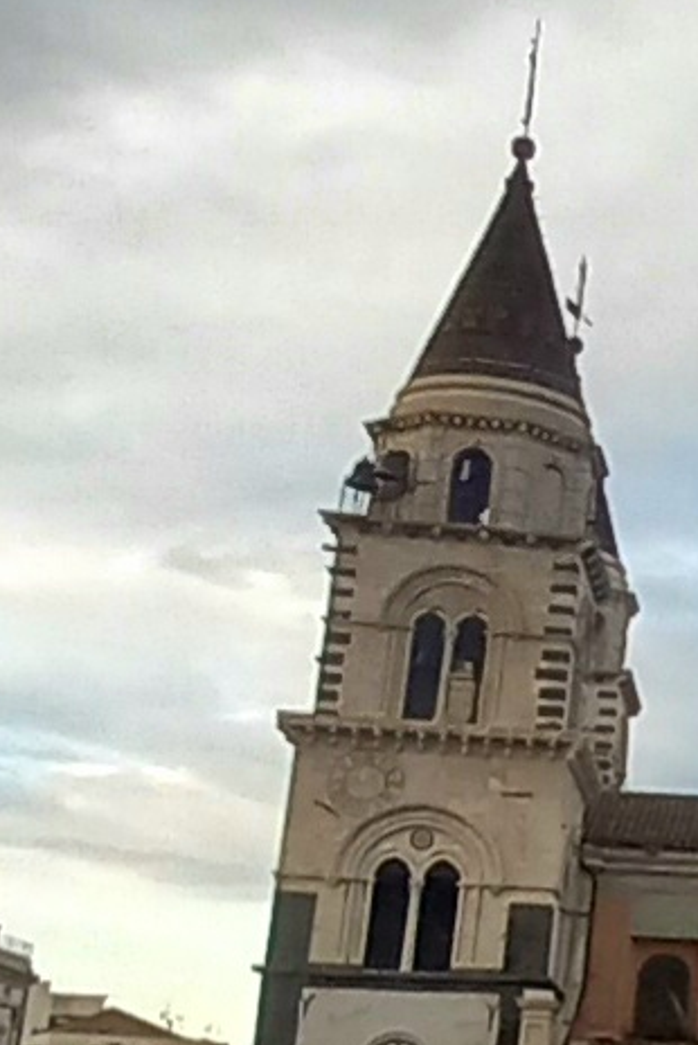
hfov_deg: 14.8
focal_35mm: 75
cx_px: 1419
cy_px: 498
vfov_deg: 27.0
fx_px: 2178
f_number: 2.2
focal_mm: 1.13
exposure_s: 1/135
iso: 50
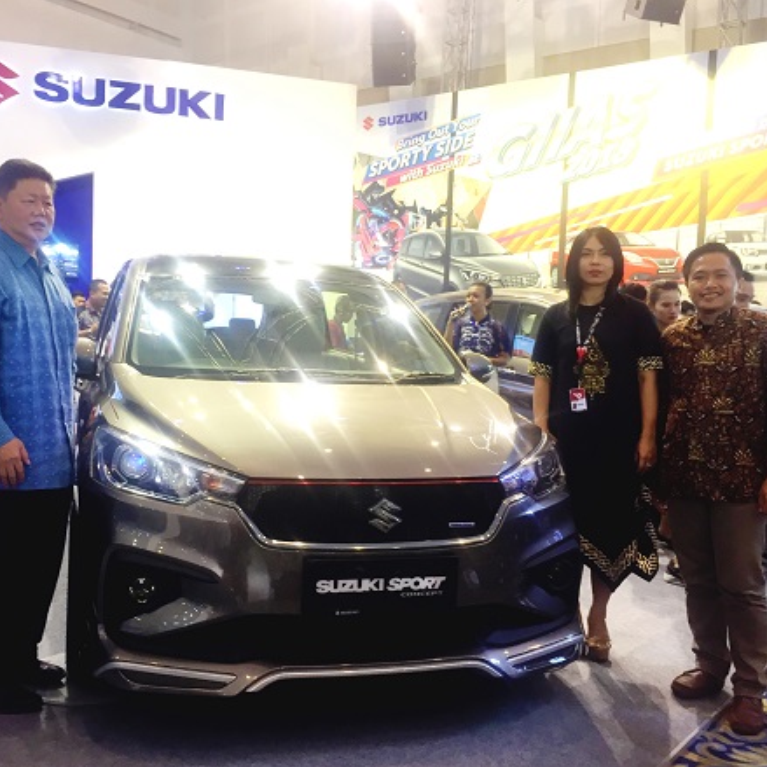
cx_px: 314
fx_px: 877
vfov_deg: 47.2
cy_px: 390
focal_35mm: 35
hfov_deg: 47.0
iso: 80
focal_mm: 4.15
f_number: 2.2
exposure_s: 1/33
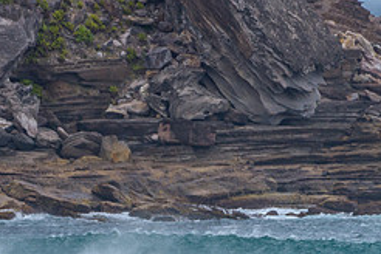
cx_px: 52
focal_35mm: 1448
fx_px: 15323
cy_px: 289
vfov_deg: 0.9
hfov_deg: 1.4
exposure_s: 1/2000
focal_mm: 500
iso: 360
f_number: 5.6
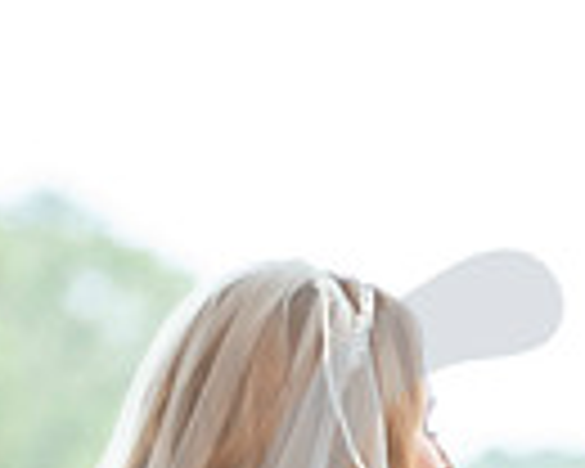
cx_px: 950
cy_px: 650
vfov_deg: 3.1
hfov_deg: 3.9
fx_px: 8640
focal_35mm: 499
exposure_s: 1/250
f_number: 2.8
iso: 320
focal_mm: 116
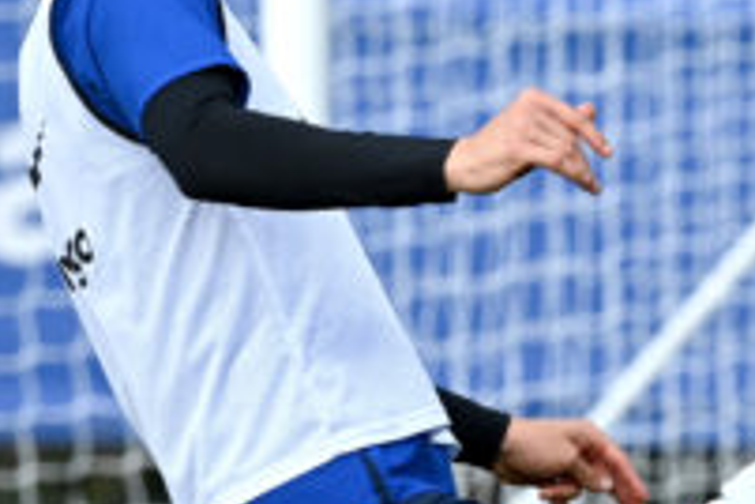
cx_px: 1247
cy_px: 440
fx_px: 31246
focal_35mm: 1490
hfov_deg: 1.4
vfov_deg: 0.9
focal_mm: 400
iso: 800
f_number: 6.3
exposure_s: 1/1600
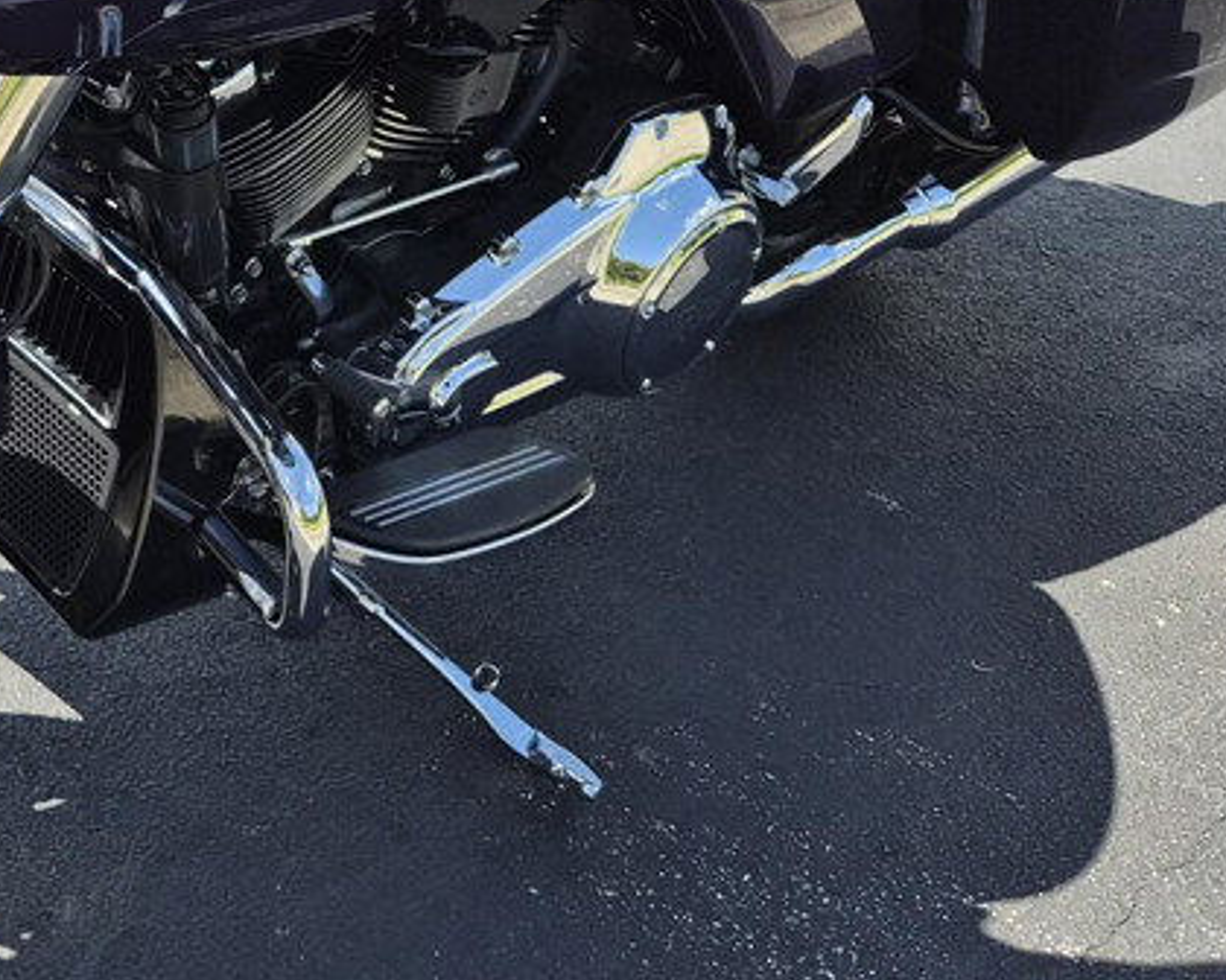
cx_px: -28
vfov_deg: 25.5
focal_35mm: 57
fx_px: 2068
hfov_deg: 30.5
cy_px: 26
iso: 80
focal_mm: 5.4
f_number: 1.8
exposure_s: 1/3280
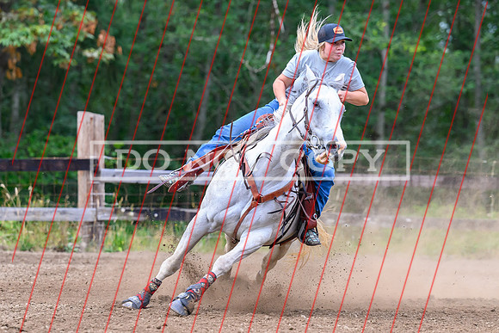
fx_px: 2967
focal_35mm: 214
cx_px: 230
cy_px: 170
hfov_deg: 9.6
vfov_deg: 6.4
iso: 2500
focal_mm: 140
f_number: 3.5
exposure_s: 1/1600
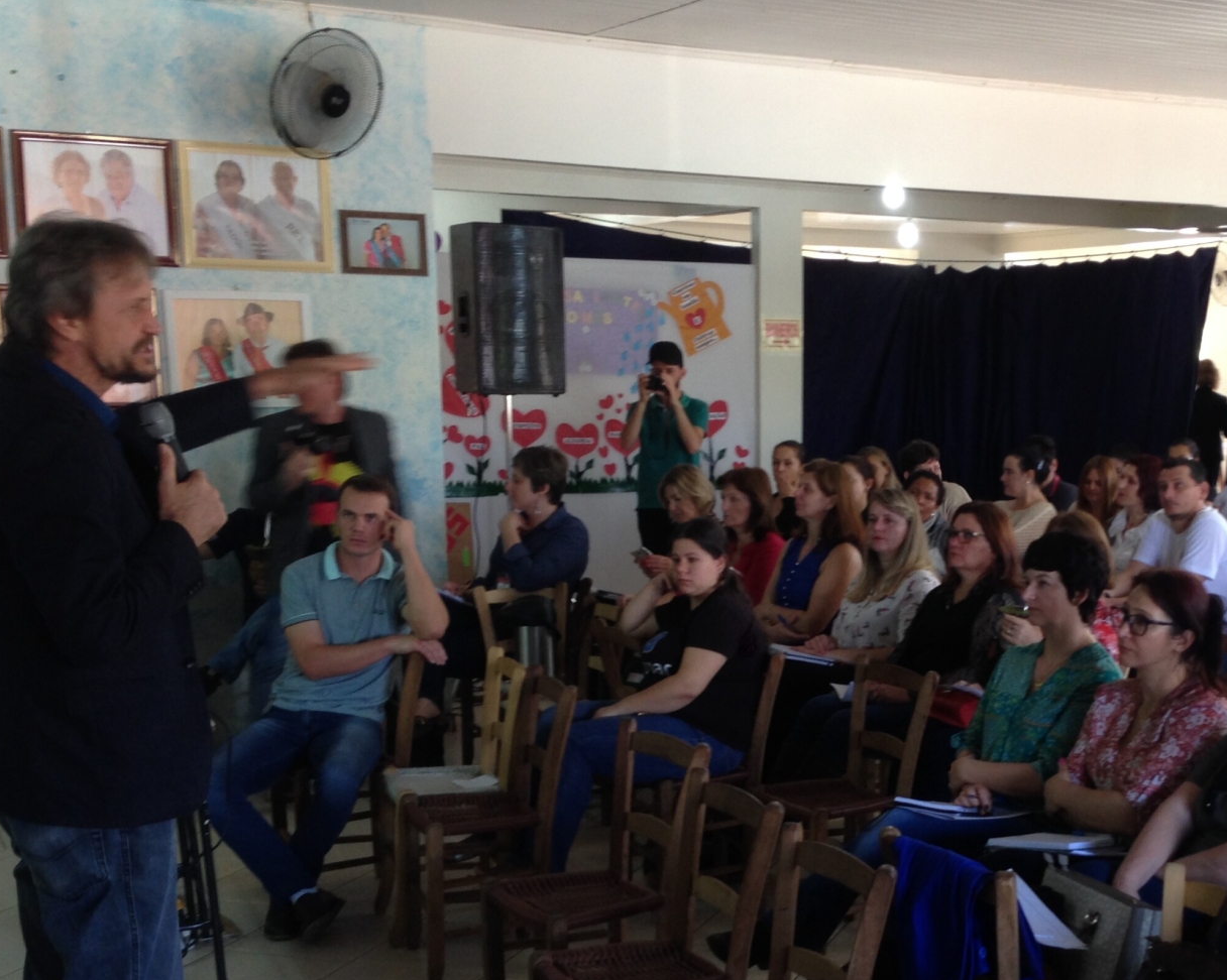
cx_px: 888
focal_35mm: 53
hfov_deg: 34.8
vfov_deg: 28.3
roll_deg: +0.8
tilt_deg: -12.4
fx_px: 1924
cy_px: 707
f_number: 2.4
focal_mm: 4.12
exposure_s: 1/20
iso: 64
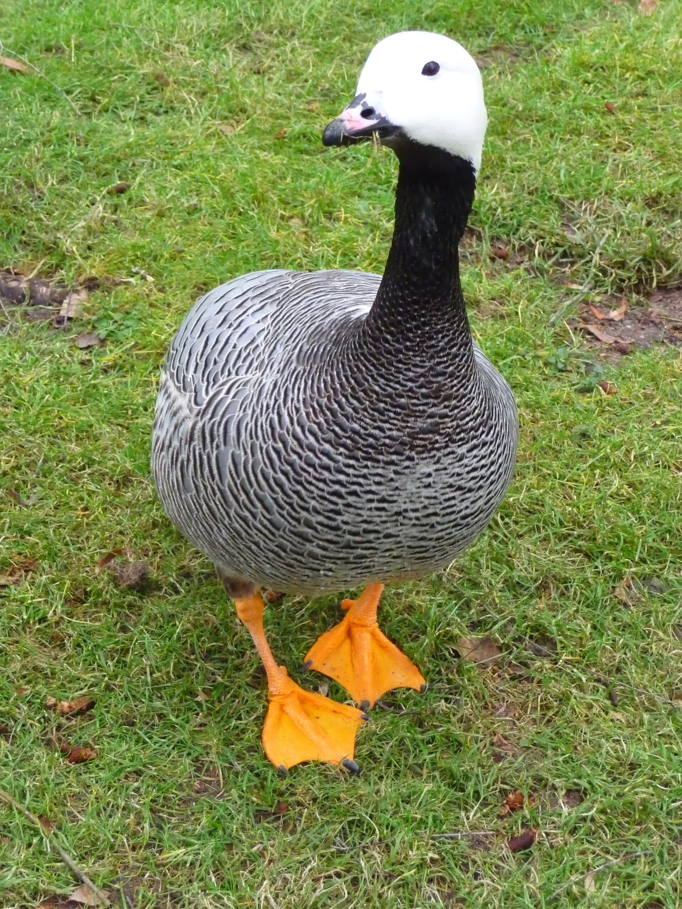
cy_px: 454
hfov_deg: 16.6
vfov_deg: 22.0
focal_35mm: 89
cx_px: 341
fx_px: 2338
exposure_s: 1/160
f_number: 4.7
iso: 800
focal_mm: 15.2
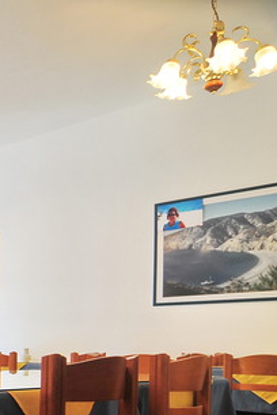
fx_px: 542
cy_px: 349
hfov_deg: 20.2
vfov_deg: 39.7
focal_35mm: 47
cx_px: -225
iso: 200
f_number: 4
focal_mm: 12
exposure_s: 1/15
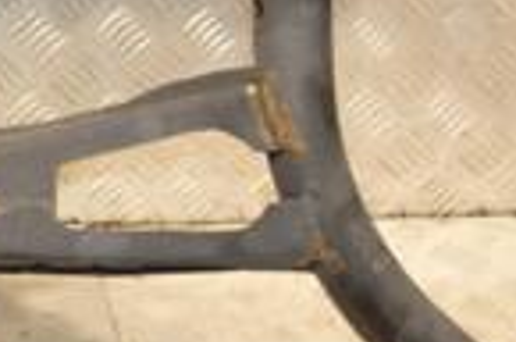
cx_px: -292
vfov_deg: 12.1
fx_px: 1602
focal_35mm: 112
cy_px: 75
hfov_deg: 16.4
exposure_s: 1/200
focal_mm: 18
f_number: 5
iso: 800
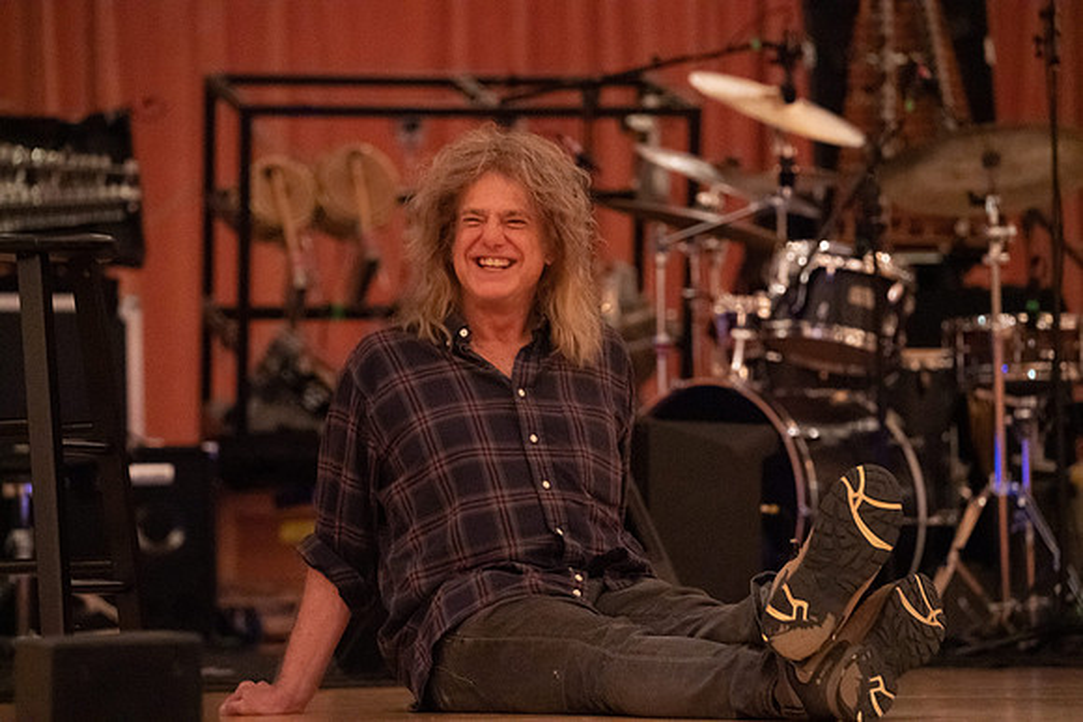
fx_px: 5296
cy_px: 361
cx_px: 542
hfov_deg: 11.7
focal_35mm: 176
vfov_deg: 7.8
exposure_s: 1/160
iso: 20000
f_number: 4.5
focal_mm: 176
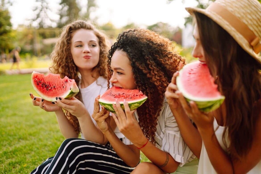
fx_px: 254
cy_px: 87
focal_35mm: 35
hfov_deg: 54.4
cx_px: 130
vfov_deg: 37.9
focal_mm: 35
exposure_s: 1/1600
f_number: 1.4
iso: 160
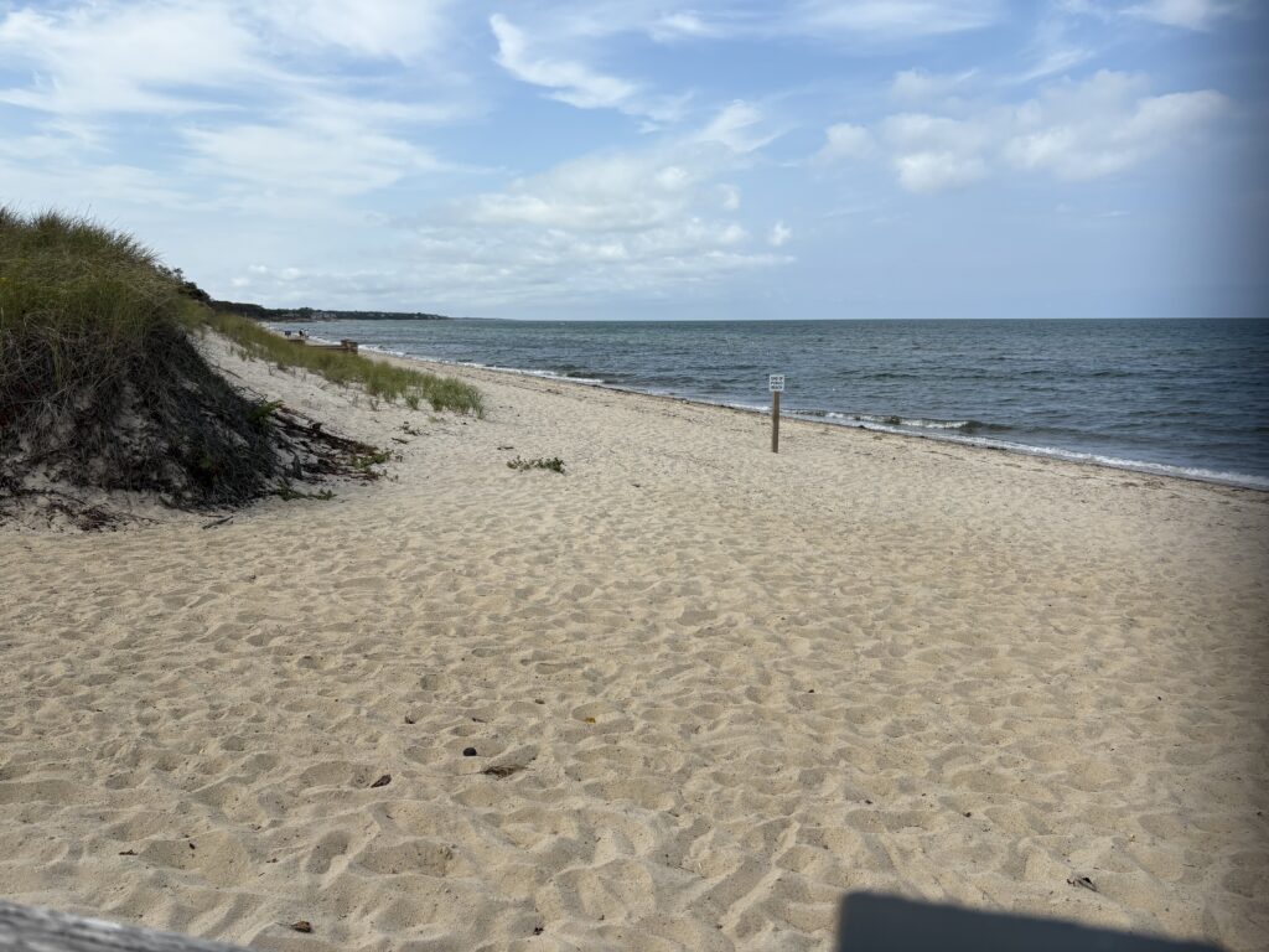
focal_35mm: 26
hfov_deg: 67.3
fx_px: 953
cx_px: 634
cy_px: 476
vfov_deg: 53.1
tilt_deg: -9.5
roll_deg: +0.8
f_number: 1.6
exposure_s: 1/4950
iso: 50
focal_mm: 5.96
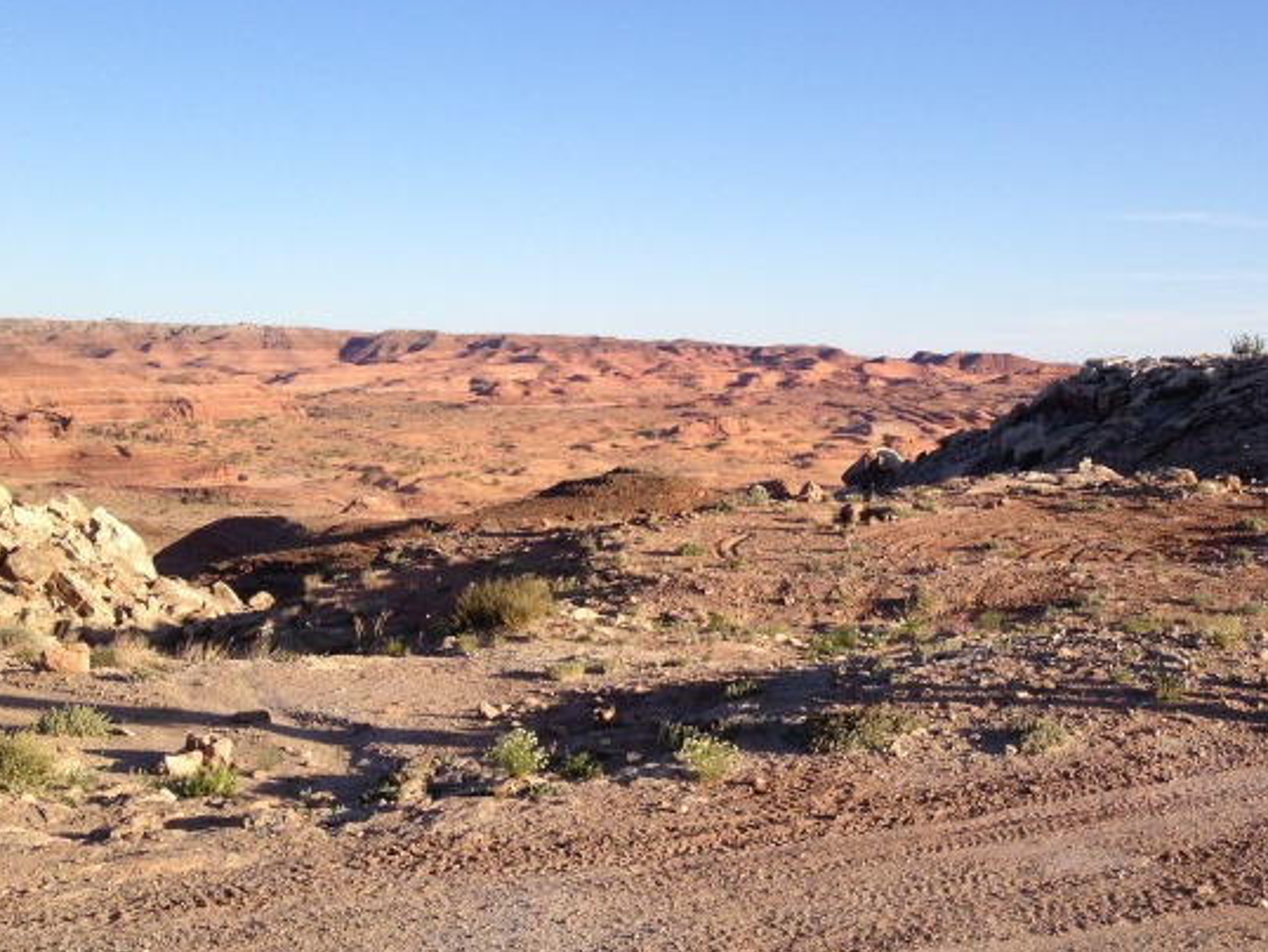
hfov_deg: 36.2
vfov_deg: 28.0
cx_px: 898
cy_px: 434
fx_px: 1906
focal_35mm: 52
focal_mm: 4.28
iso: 50
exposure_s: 1/1151
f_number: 2.4
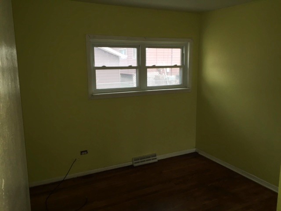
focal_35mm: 29
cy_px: 106
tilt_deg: -9.2
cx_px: 140
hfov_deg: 61.7
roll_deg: +0.2
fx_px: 235
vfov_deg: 48.2
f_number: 2.2
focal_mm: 4.15
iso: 64
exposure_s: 1/30
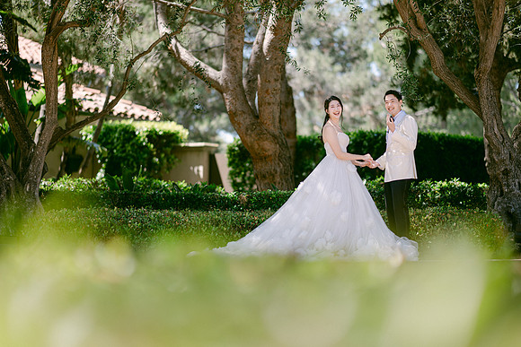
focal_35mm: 105
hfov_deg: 19.5
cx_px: 260
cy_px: 174
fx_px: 1520
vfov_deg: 13.0
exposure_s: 1/1250
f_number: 1.4
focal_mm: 105
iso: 64
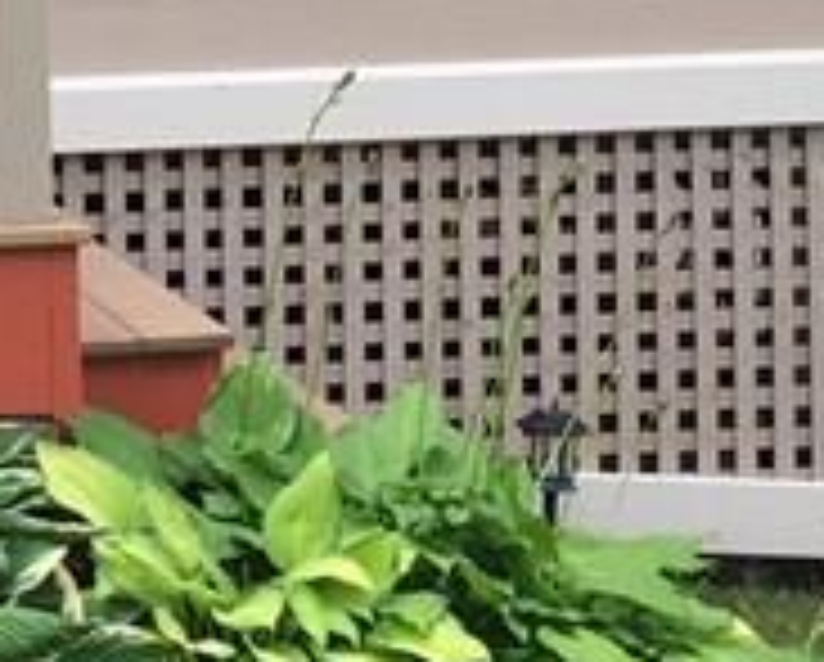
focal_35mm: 158
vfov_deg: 9.4
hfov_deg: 11.9
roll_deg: +1.5
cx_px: -234
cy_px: -450
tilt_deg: +0.8
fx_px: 3859
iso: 25
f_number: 2.2
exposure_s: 1/159
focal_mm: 4.15
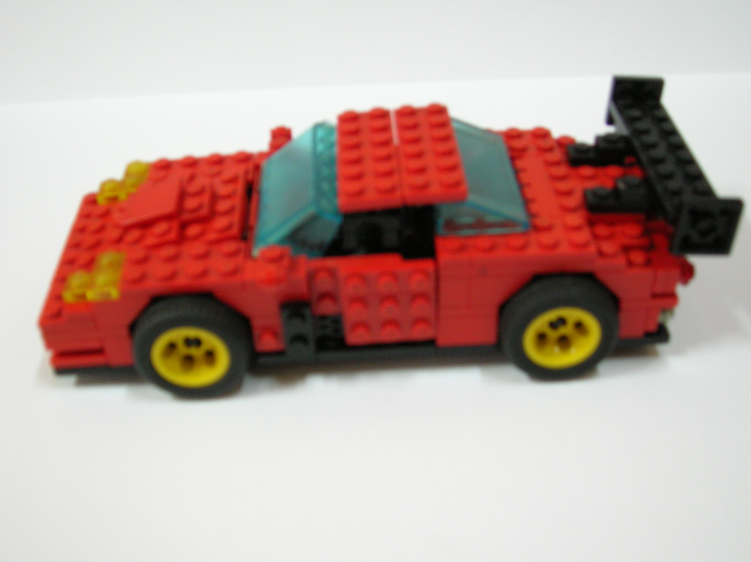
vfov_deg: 34.3
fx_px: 910
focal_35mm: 42
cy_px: 281
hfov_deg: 44.8
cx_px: 376
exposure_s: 1/2.6
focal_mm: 7
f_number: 3.1
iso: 100
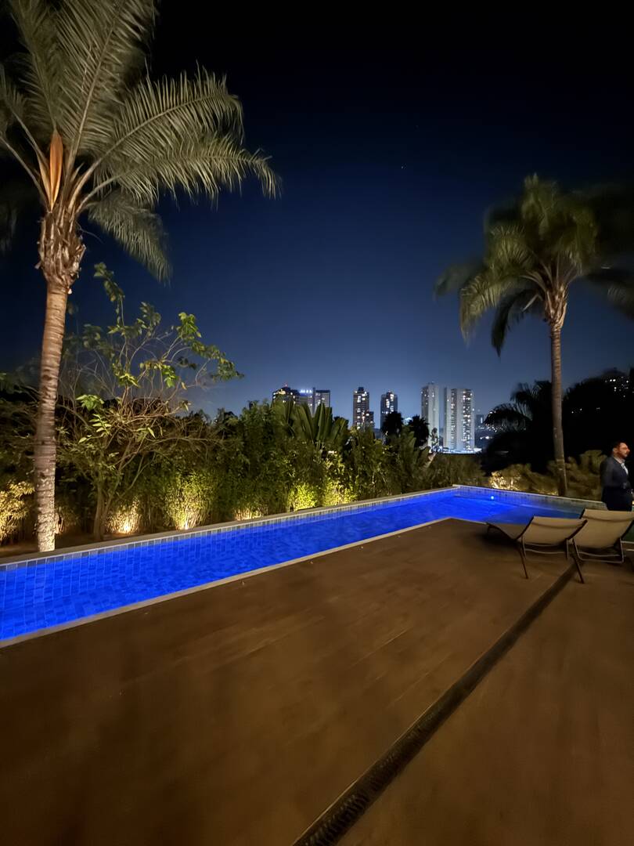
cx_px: 317
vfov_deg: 102.1
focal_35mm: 14
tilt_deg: +4.5
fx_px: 342
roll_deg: -2.2
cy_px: 423
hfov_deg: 85.7
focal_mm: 2.22
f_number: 2.2
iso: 2000
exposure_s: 1/8
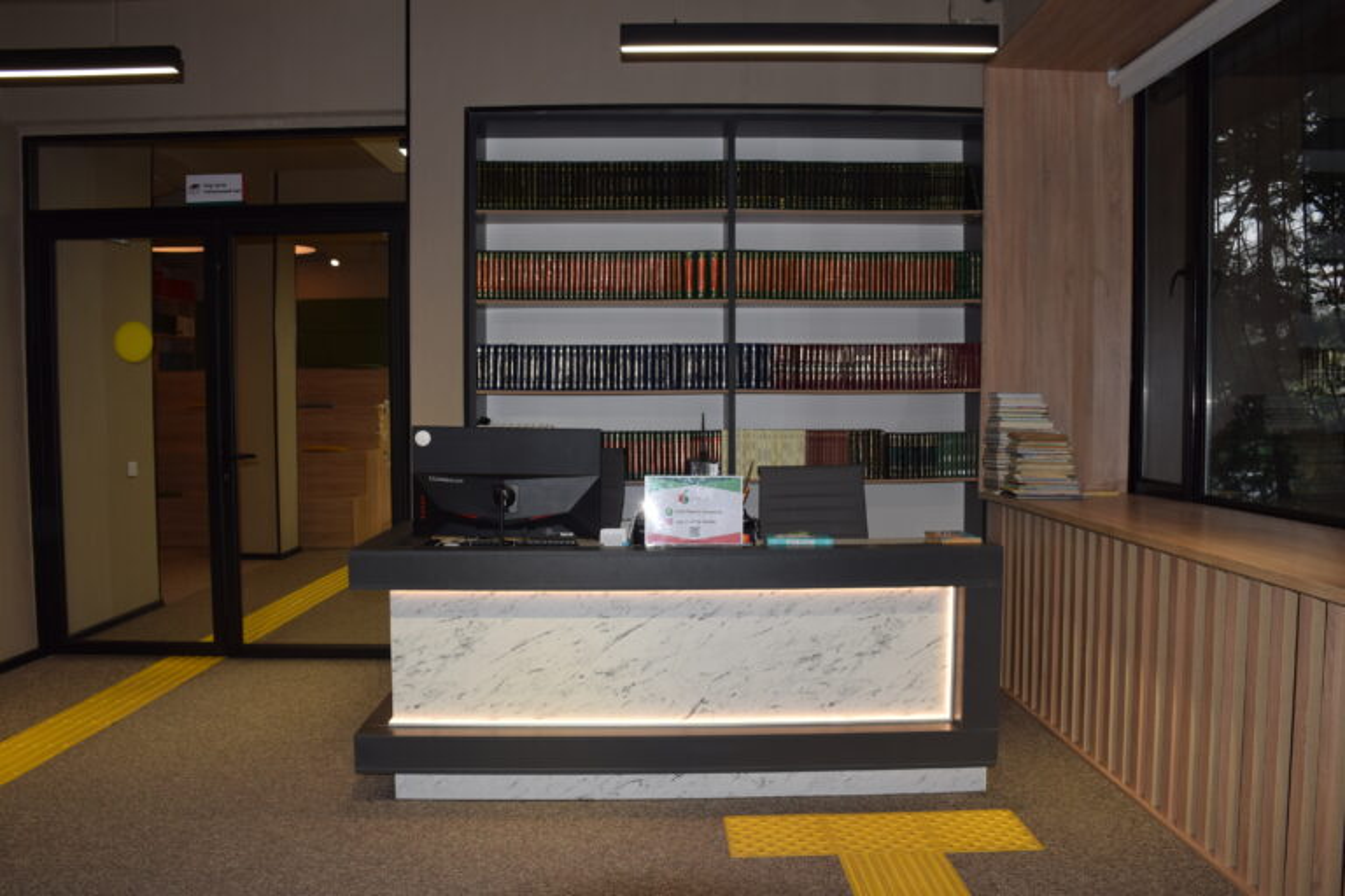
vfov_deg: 47.9
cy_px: 448
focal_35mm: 27
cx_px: 672
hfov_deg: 67.4
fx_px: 1009
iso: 220
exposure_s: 1/60
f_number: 8
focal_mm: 18
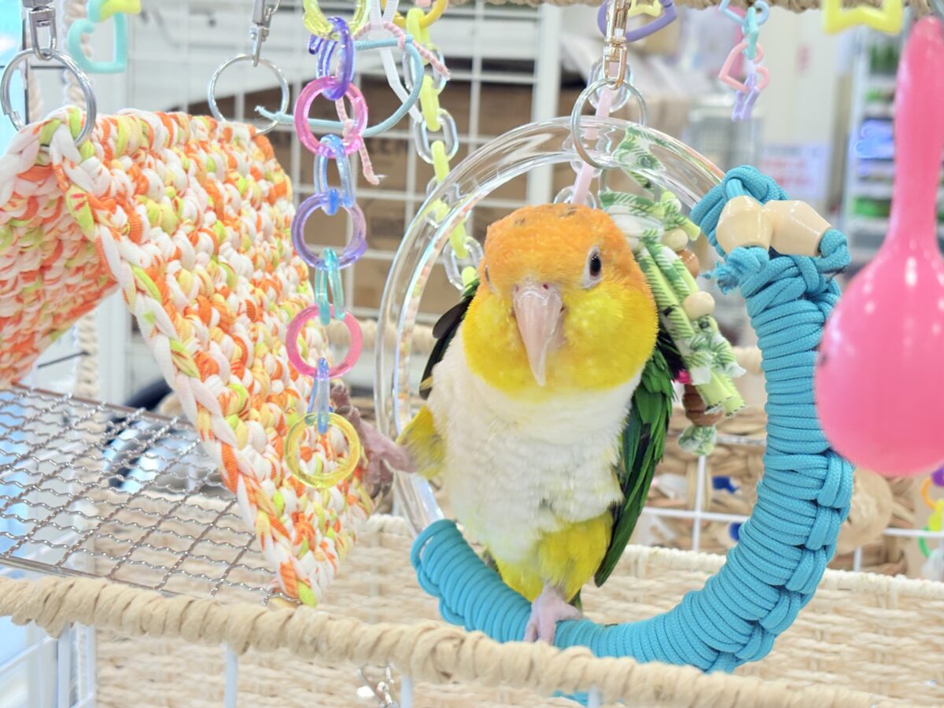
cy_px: 354
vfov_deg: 28.0
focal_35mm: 52
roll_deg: -2.1
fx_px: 1418
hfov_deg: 36.8
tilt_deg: -10.4
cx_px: 472
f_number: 1.6
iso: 50
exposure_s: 1/67
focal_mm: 5.96
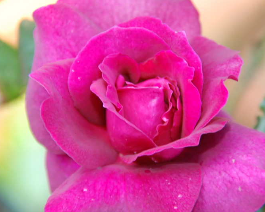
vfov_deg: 3.1
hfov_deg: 3.8
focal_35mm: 507
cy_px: 106
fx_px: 3978
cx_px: 147
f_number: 7.1
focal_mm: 300
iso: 800
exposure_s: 1/125
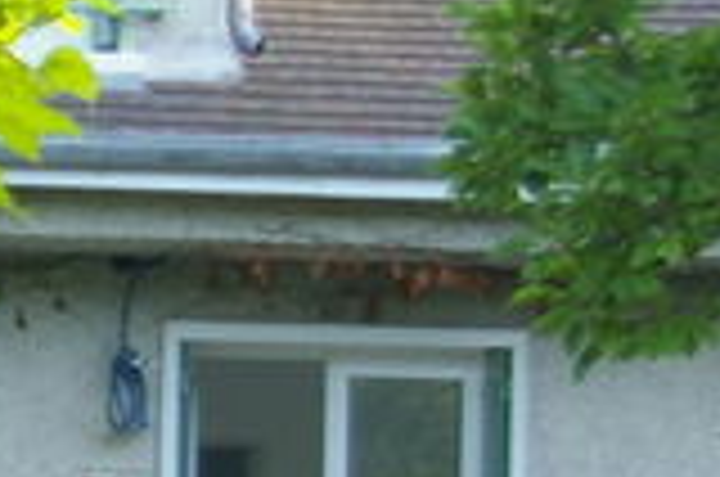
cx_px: -837
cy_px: 371
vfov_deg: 5.2
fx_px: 5249
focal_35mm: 263
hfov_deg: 7.5
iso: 400
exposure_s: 1/100
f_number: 4.5
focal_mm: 28
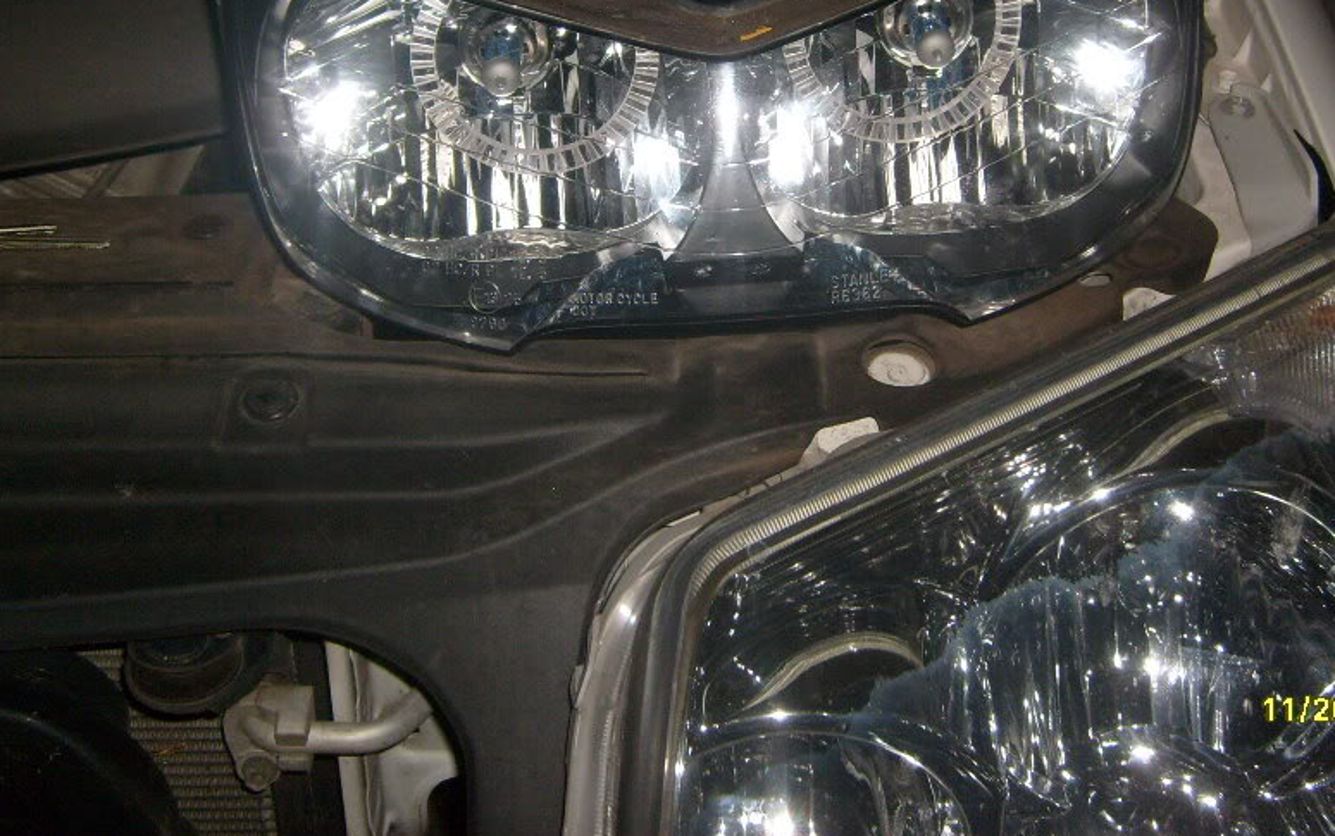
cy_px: 184
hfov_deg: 41.0
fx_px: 1783
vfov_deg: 26.0
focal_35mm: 49
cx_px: 730
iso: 100
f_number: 2.8
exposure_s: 1/45
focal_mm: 5.8
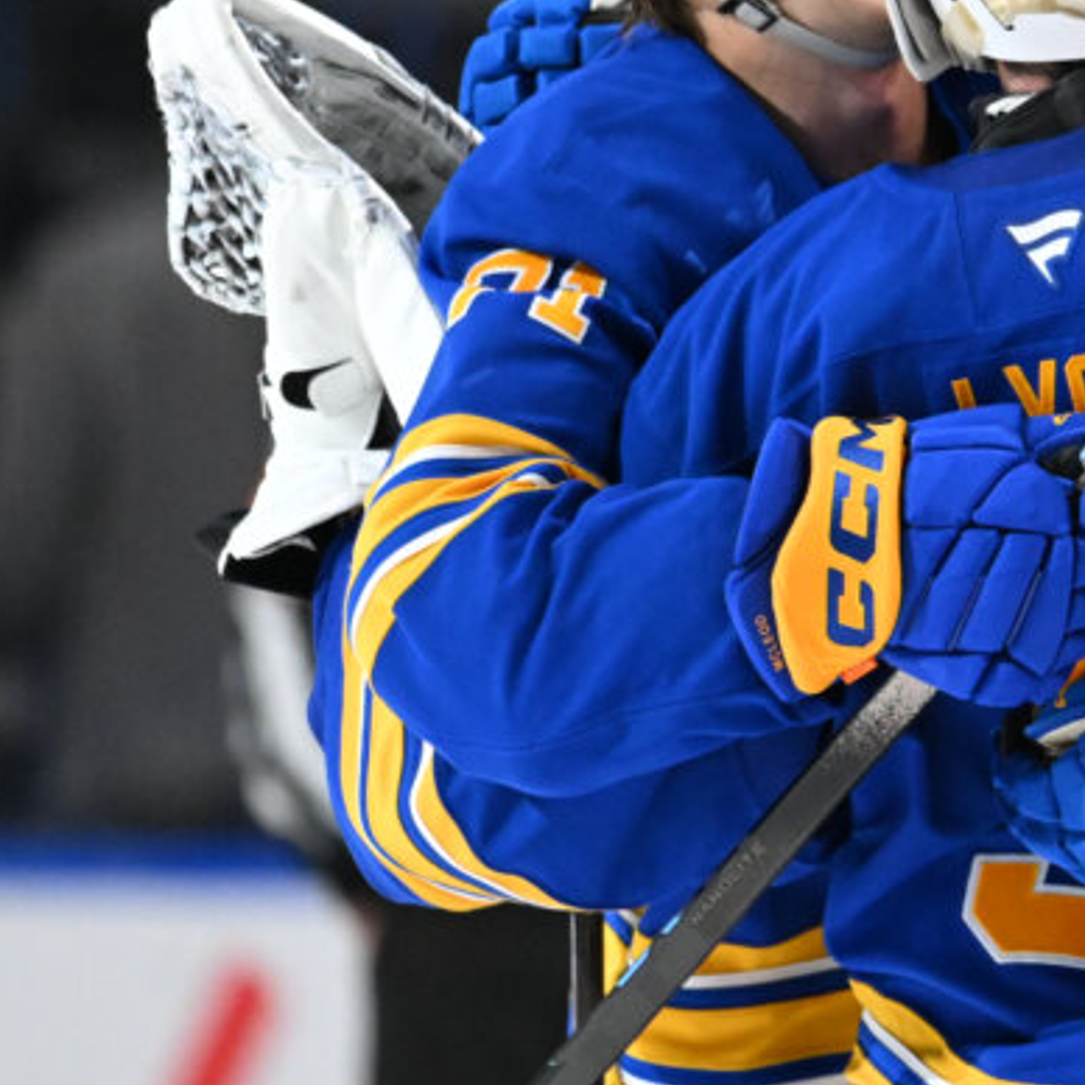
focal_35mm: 1051
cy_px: 126
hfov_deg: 1.7
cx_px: 1281
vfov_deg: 1.7
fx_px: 37270
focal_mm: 400
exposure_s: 1/1250
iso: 5000
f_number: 4.5
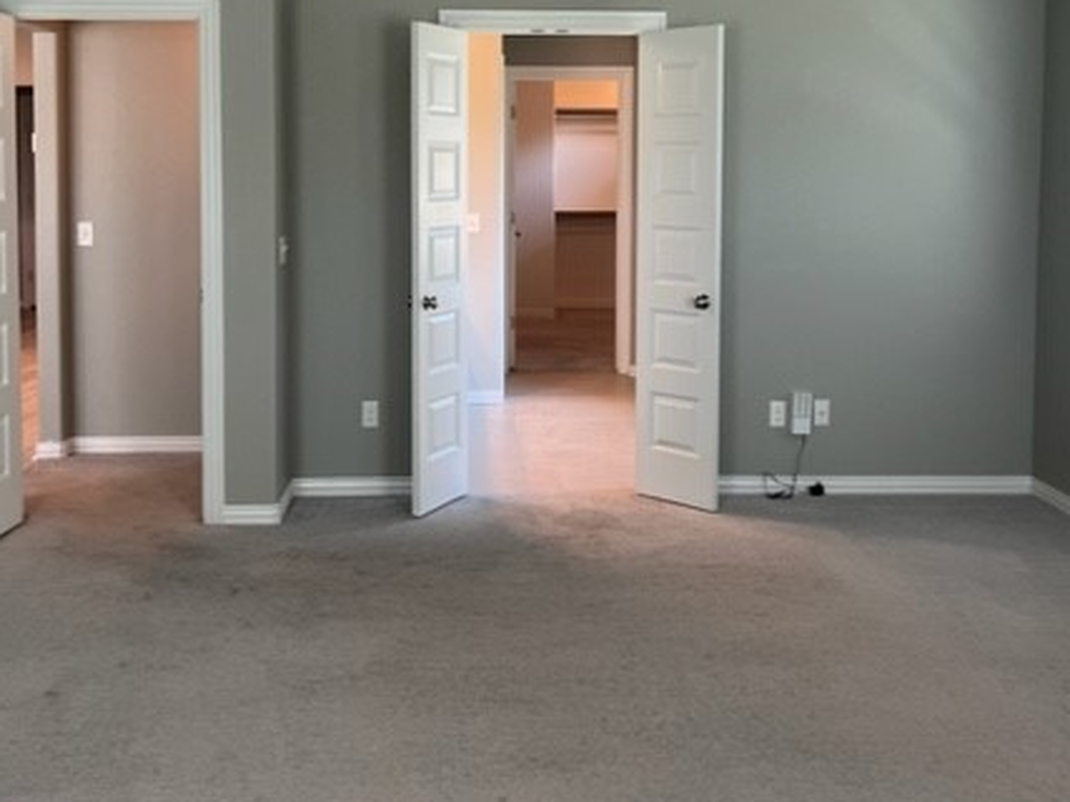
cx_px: 514
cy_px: 233
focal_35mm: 39
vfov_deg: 36.2
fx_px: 1205
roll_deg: +0.2
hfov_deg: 47.9
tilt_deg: -4.6
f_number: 1.6
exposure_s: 1/60
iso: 80
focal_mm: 5.1
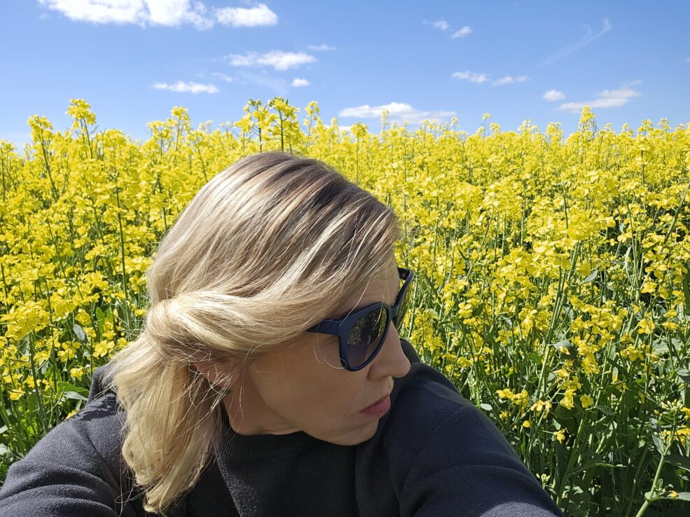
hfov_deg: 67.3
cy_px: 262
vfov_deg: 53.0
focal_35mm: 26
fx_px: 518
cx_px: 358
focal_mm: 3.3
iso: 25
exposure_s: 1/586
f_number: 2.2
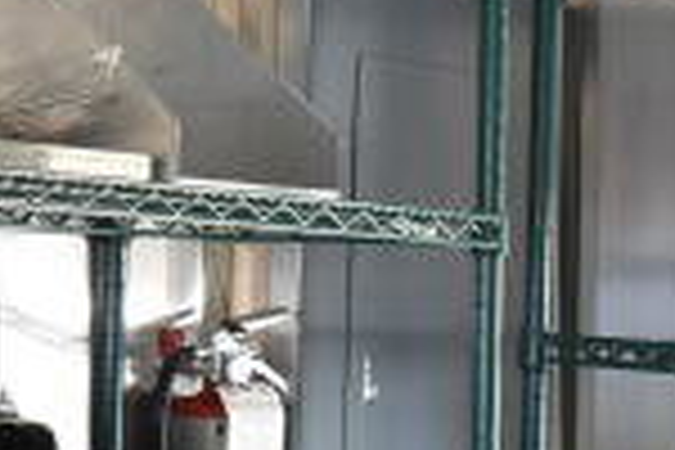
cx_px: -590
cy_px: 97
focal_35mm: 122
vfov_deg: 11.2
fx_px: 2287
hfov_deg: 14.5
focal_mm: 20
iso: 1600
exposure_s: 1/80
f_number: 4.5
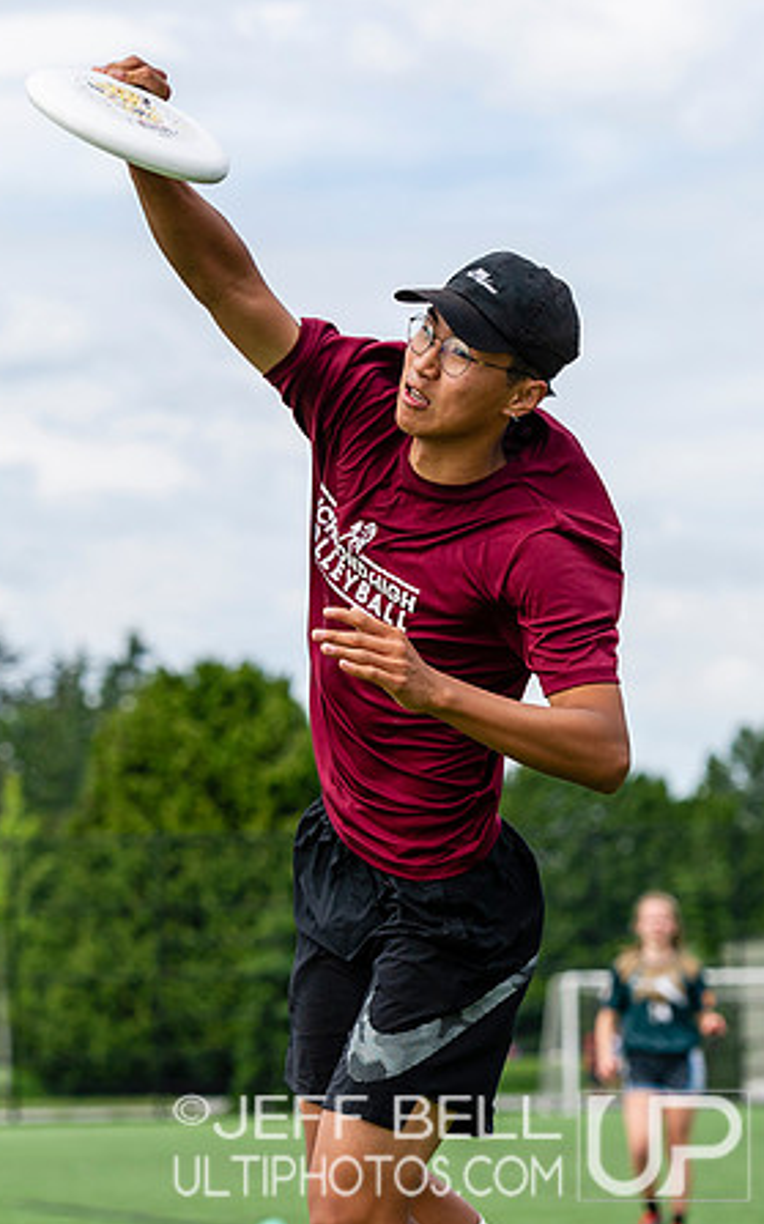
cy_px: 551
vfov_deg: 12.0
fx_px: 5802
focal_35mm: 174
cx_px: 383
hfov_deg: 7.5
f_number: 4
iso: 200
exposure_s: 1/1600
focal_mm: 100
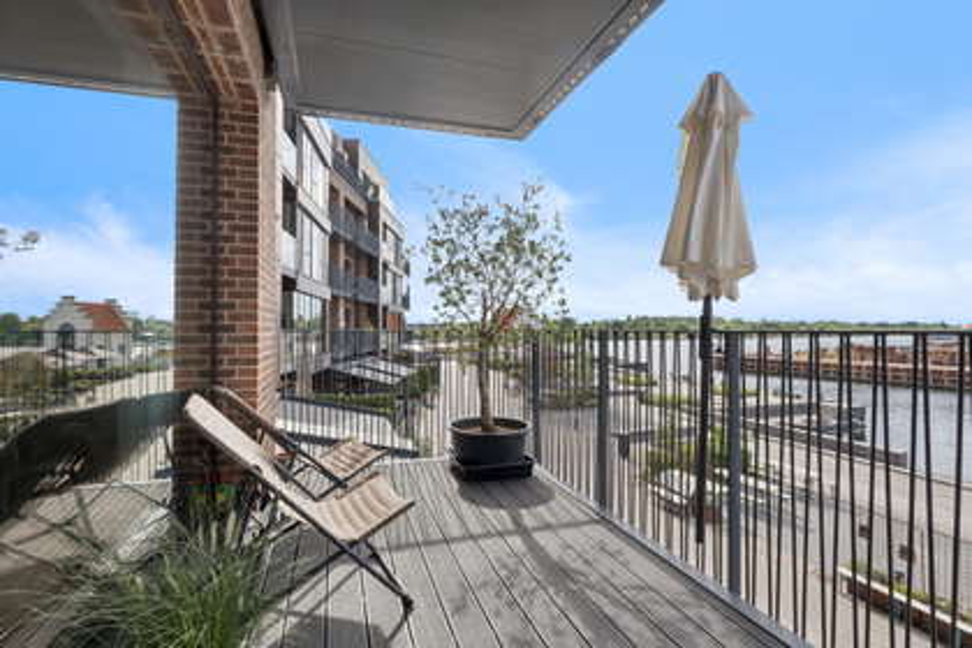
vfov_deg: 67.4
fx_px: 486
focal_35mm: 18
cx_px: 486
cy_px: 324
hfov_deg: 90.0
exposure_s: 1/400
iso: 200
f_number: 8
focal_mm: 12
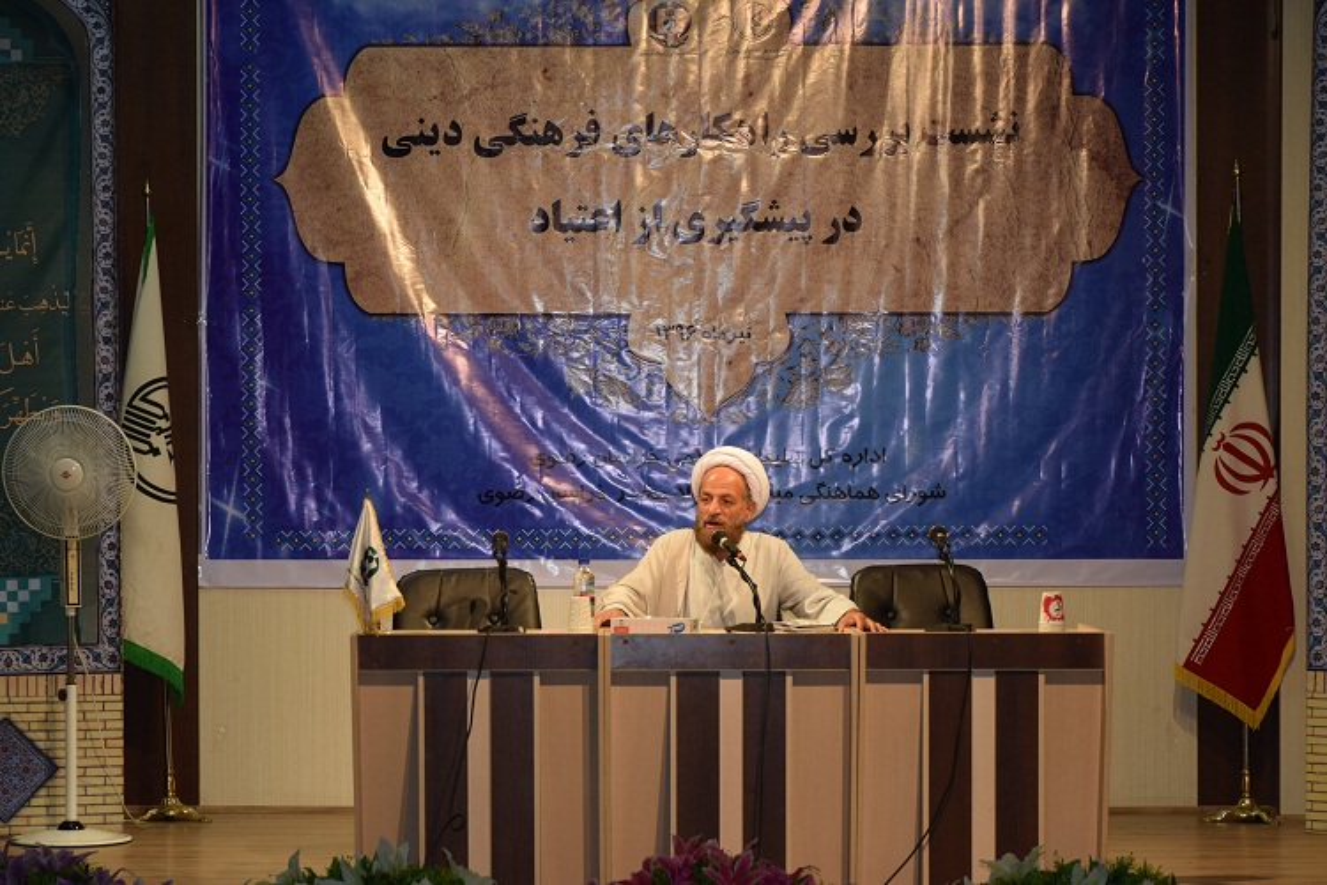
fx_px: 3649
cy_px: 442
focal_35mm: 99
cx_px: 664
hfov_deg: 20.6
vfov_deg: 13.8
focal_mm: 66
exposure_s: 1/30
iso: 320
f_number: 5.3
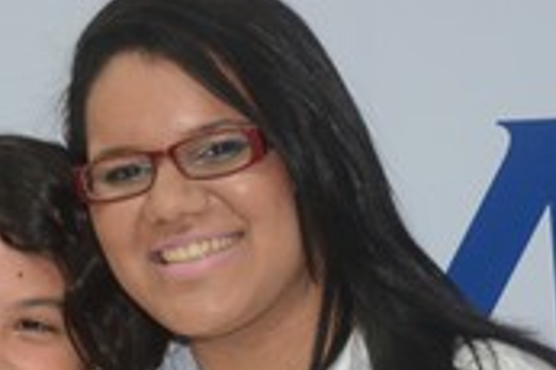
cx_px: 103
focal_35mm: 273
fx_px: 4212
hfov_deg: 7.5
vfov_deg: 5.0
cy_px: 457
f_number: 5.3
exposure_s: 1/80
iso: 1600
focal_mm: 70
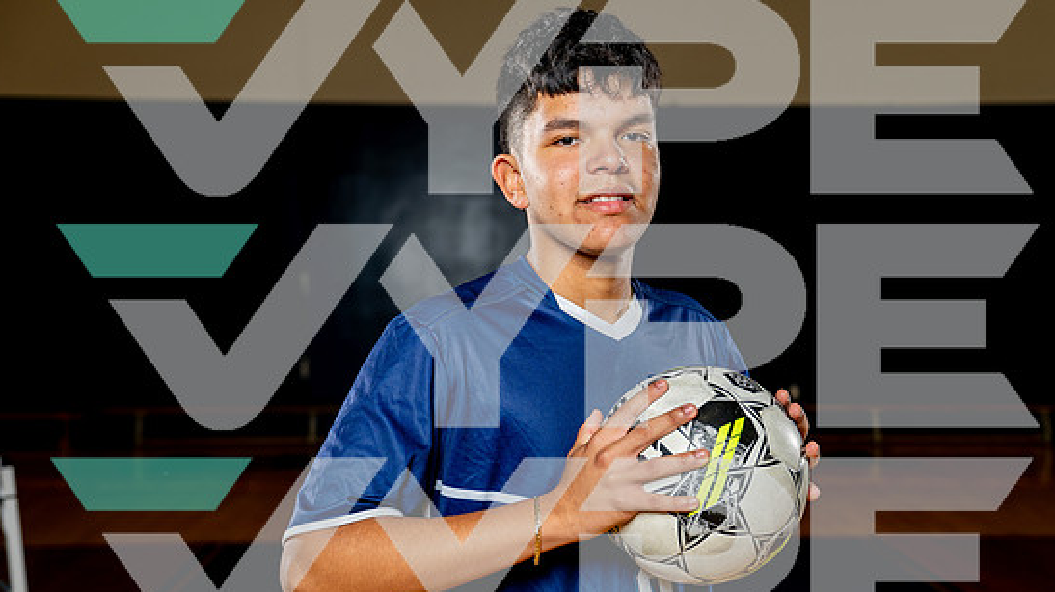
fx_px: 1566
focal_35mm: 56
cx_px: 548
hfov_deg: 37.2
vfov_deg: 21.4
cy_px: 327
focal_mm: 50
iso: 100
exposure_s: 1/250
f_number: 4
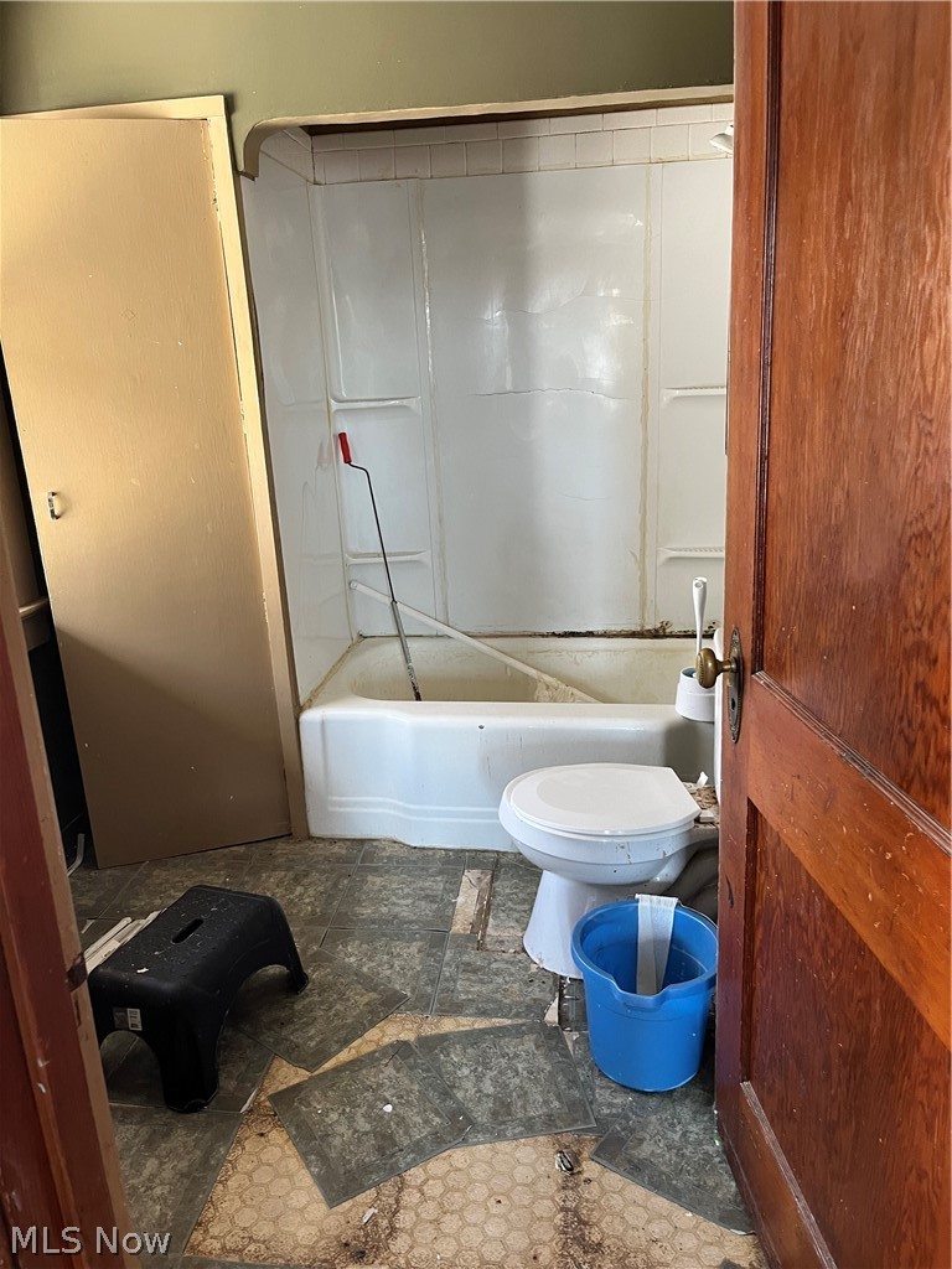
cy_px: 634
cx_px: 476
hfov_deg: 53.1
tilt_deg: -15.1
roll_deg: +3.9
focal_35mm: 26
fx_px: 953
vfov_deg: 67.3
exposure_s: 1/60
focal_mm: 5.1
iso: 160
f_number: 1.6
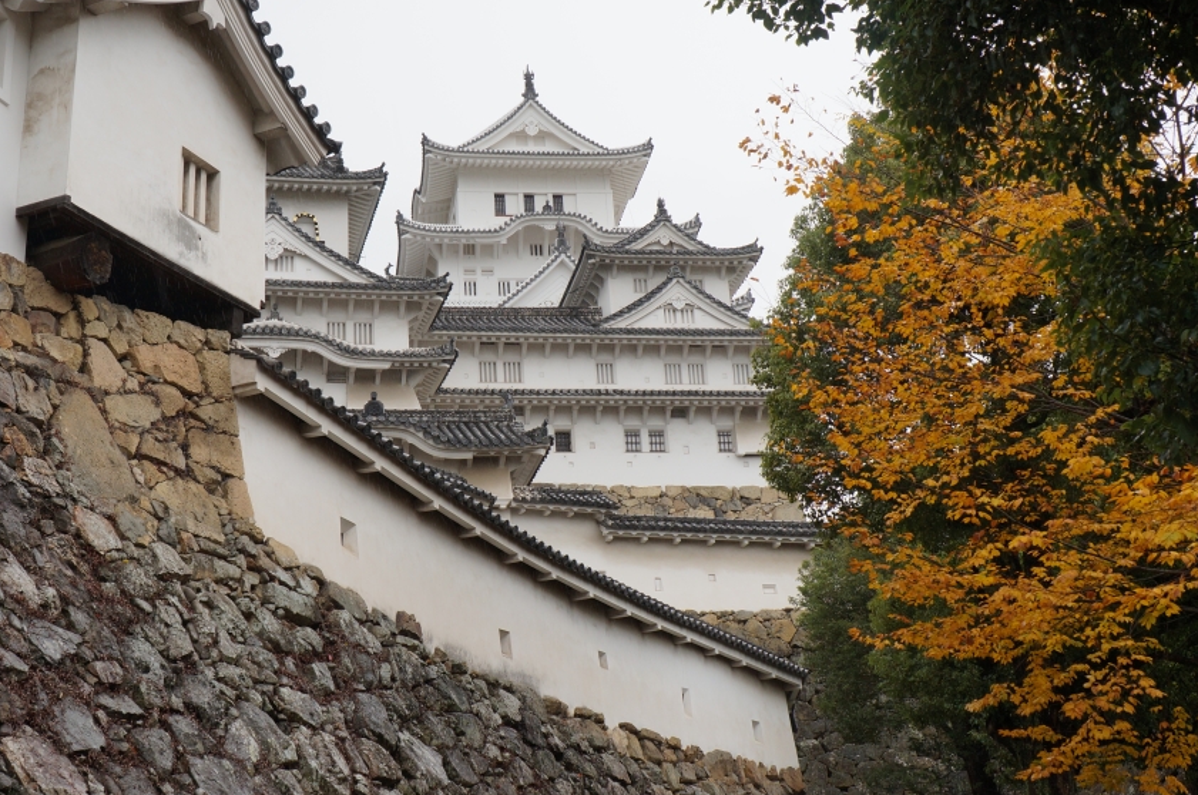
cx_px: 519
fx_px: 1482
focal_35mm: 45
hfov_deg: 43.9
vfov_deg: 30.0
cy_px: 383
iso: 200
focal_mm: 25
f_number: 8
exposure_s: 1/250
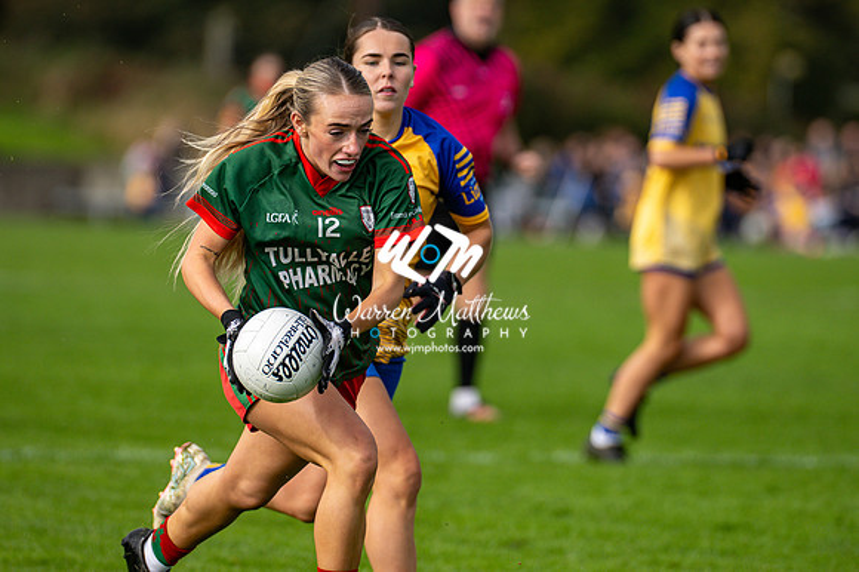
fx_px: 8942
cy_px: 286
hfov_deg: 5.5
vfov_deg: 3.7
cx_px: 430
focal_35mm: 375
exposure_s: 1/3200
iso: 250
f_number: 2.8
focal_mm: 250
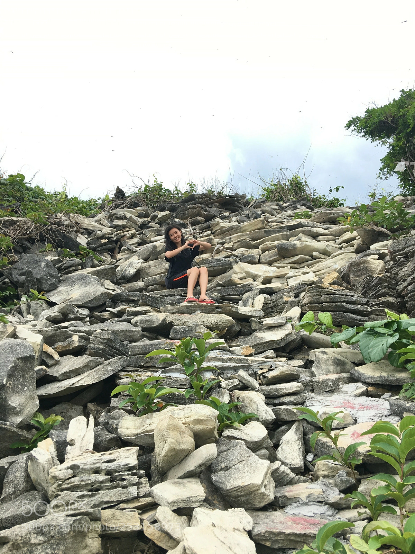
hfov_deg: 48.2
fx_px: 464
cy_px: 277
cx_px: 208
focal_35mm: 29
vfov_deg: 61.7
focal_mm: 4.15
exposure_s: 1/565
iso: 25
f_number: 2.2
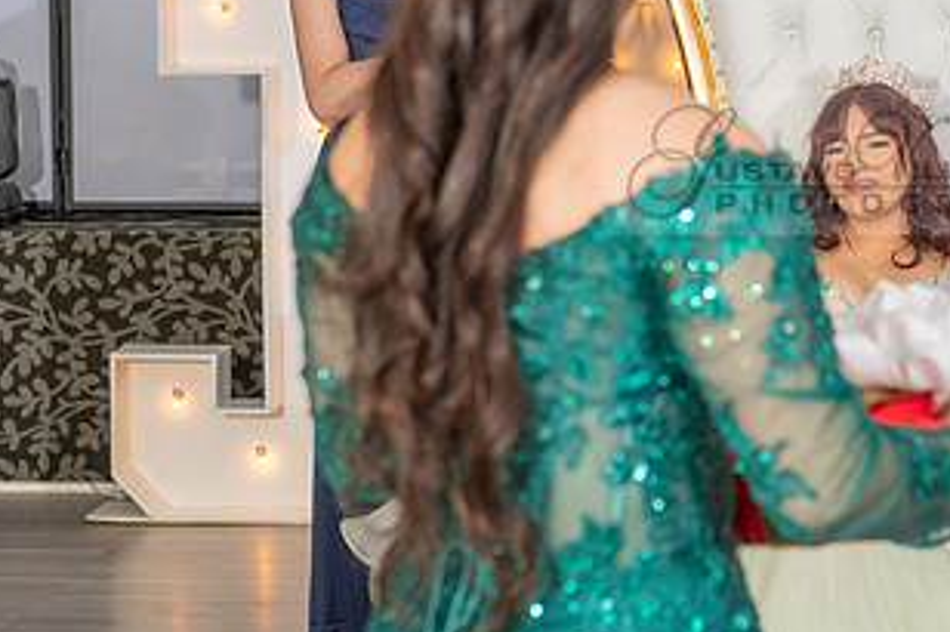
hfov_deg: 14.7
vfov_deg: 9.9
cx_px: 770
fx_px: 3666
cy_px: 279
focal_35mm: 139
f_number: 3.5
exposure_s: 1/200
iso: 500
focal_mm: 58
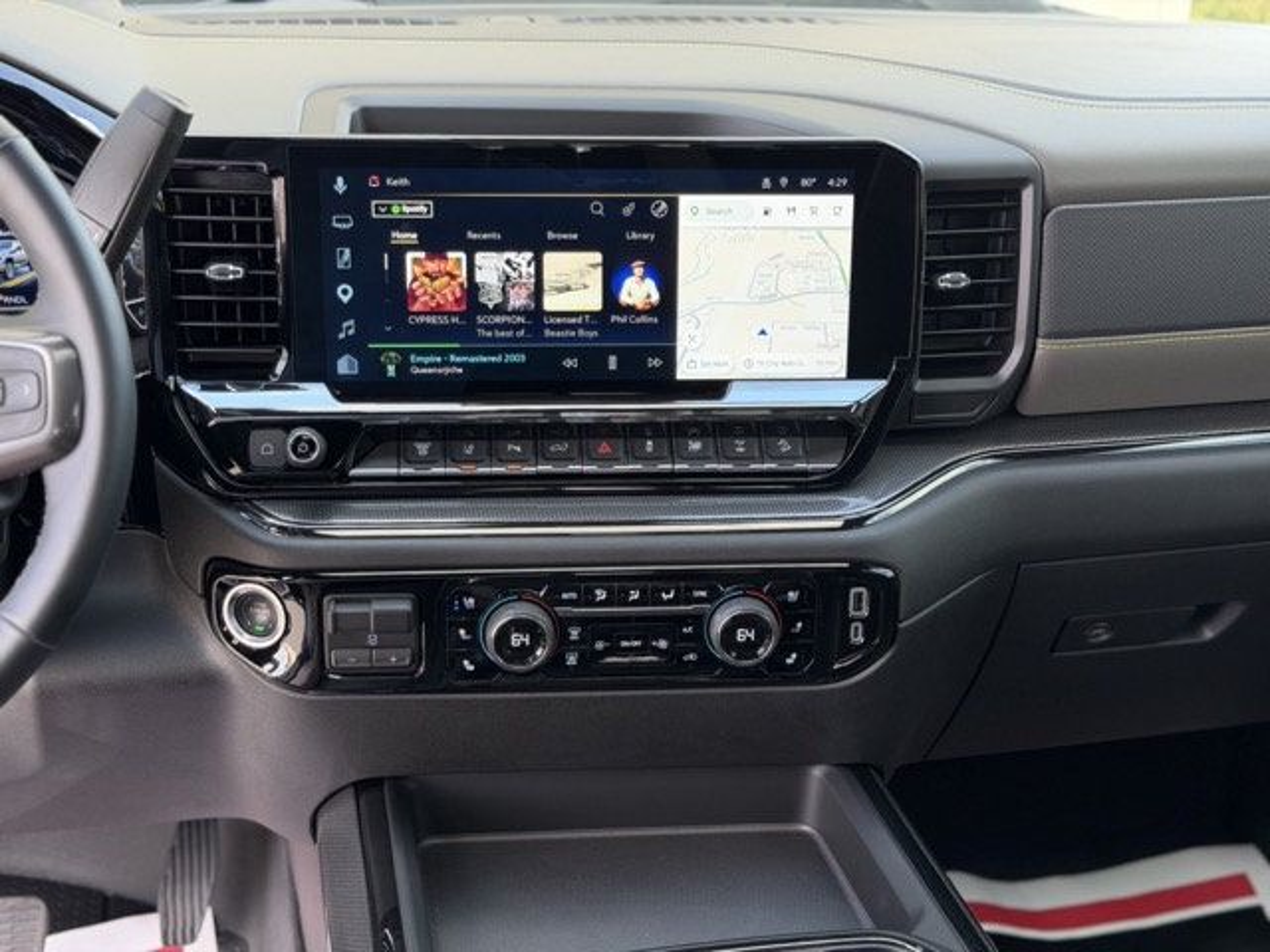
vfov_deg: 30.3
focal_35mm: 48
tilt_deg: -20.6
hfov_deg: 39.7
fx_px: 1761
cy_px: 476
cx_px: 635
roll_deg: -0.8
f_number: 1.78
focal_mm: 6.76
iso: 80
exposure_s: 1/173
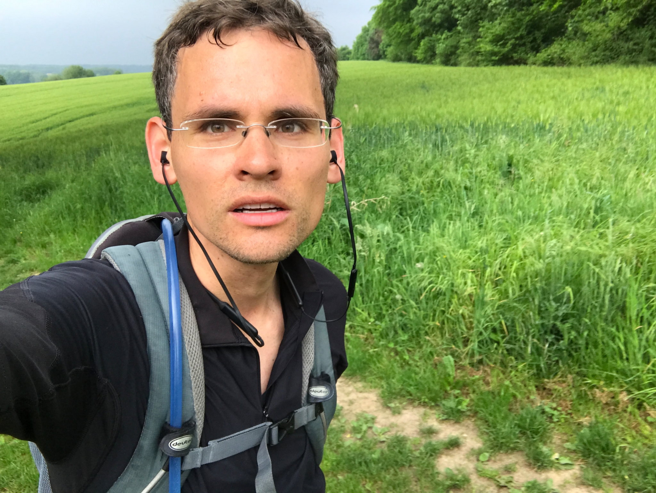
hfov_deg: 56.8
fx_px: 607
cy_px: 246
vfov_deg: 44.2
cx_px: 328
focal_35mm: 32
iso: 25
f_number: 2.2
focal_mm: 2.87
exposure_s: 1/288
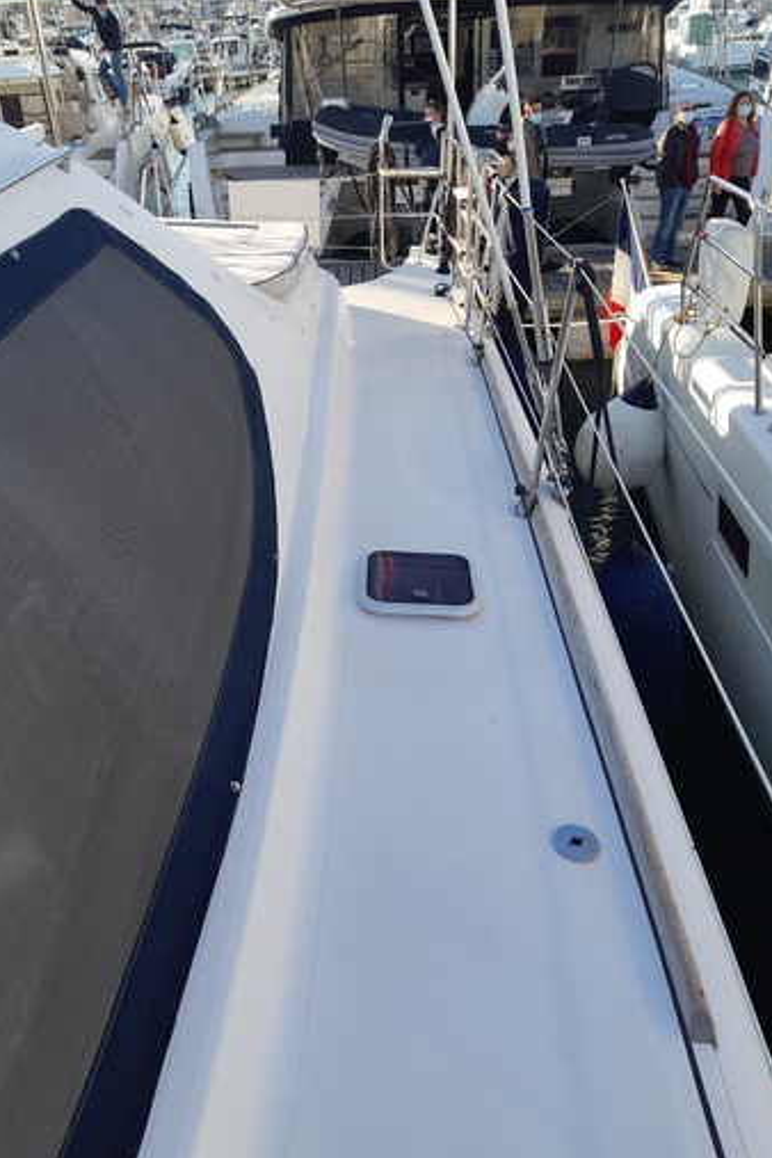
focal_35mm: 28
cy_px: 593
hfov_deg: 46.3
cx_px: 331
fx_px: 901
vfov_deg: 65.5
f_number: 1.7
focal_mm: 3.93
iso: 40
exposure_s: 1/695
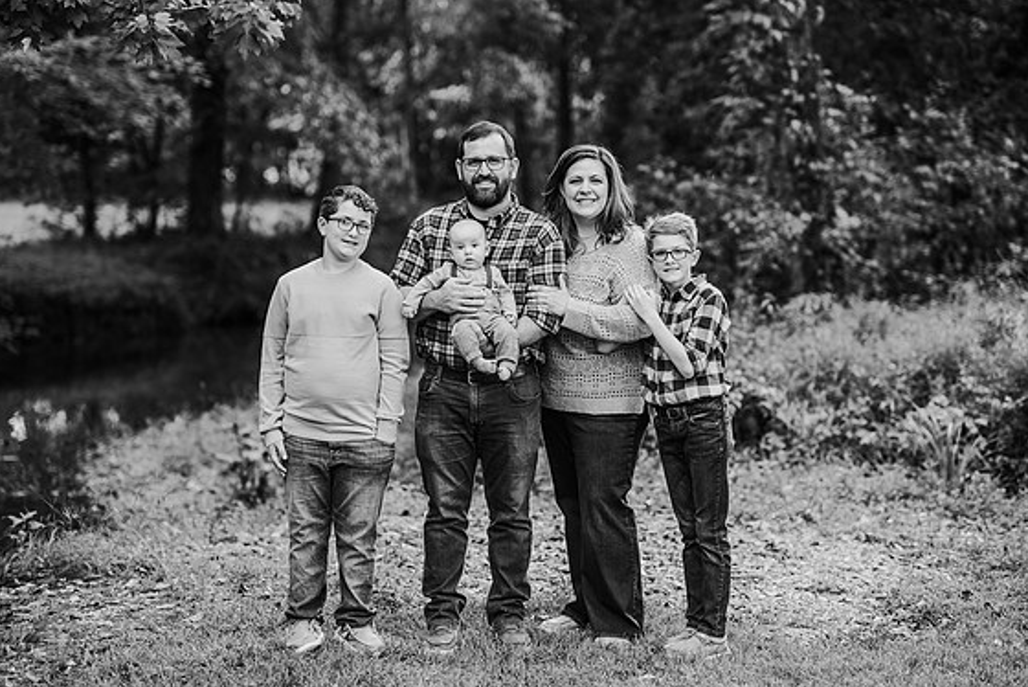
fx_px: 2514
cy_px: 333
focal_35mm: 88
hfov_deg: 23.1
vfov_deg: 15.6
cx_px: 520
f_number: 2.2
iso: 125
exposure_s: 1/200
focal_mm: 85
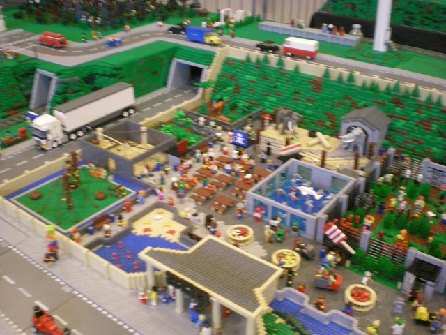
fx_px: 490
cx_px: 223
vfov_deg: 37.7
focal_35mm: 38
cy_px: 168
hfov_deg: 49.0
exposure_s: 1/12.7
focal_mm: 6.3
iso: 400
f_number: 3.1
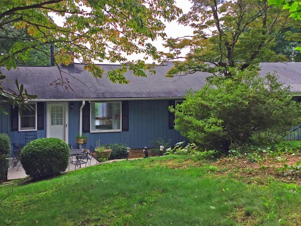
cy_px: 122
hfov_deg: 51.3
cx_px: 134
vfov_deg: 39.6
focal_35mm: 36
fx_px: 313
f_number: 2.4
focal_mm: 3.3
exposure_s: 1/280
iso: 25
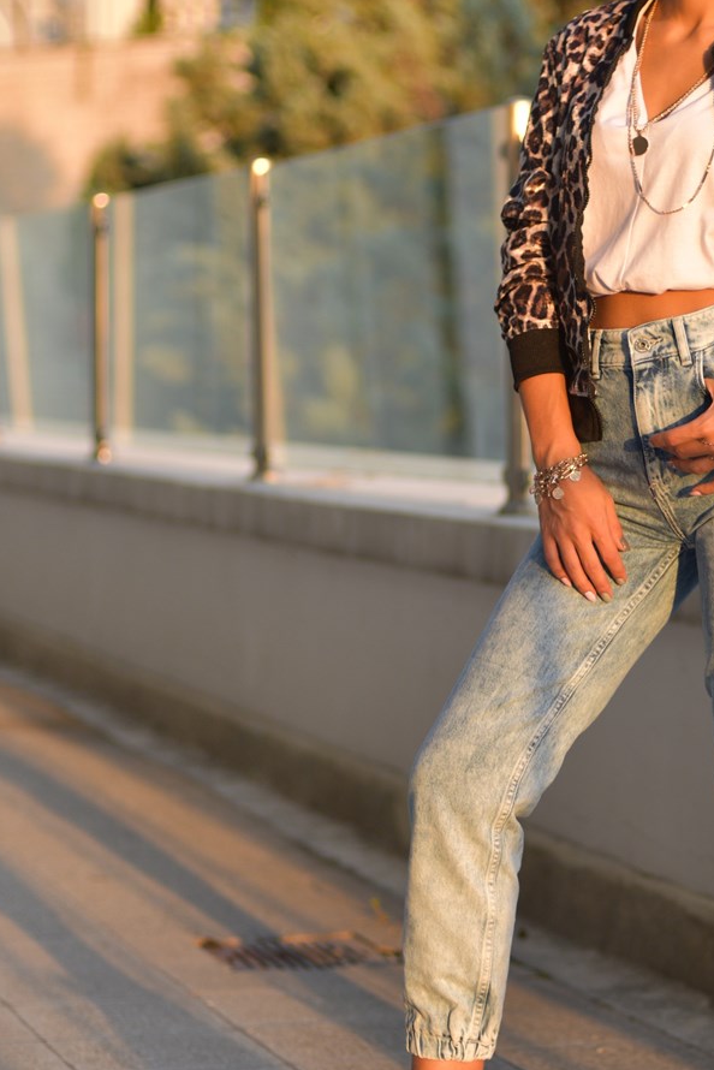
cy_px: 556
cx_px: 615
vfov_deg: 20.2
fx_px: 3002
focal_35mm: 101
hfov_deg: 13.5
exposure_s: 1/1000
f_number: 2
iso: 160
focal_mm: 50
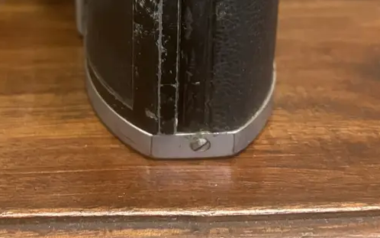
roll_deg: +0.2
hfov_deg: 32.9
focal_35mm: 61
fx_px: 632
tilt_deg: -16.9
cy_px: -147
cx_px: 100
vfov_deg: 18.2
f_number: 1.8
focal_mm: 3.99
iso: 250
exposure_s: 1/33
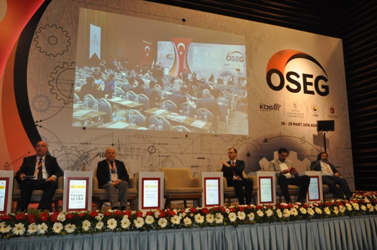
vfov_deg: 39.9
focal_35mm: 33
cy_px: 125
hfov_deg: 57.3
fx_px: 345
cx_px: 188
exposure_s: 1/60
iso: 800
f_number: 3.5
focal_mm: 22
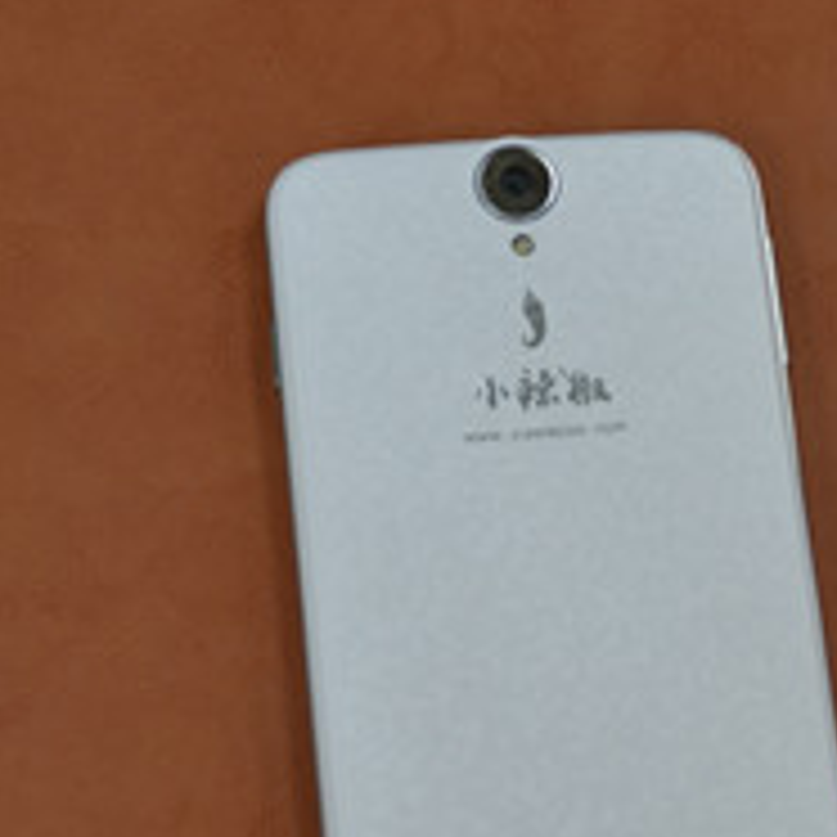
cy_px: 470
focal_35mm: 127
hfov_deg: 13.6
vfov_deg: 13.7
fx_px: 3484
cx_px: 662
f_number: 4.5
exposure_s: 1/80
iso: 400
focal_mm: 31
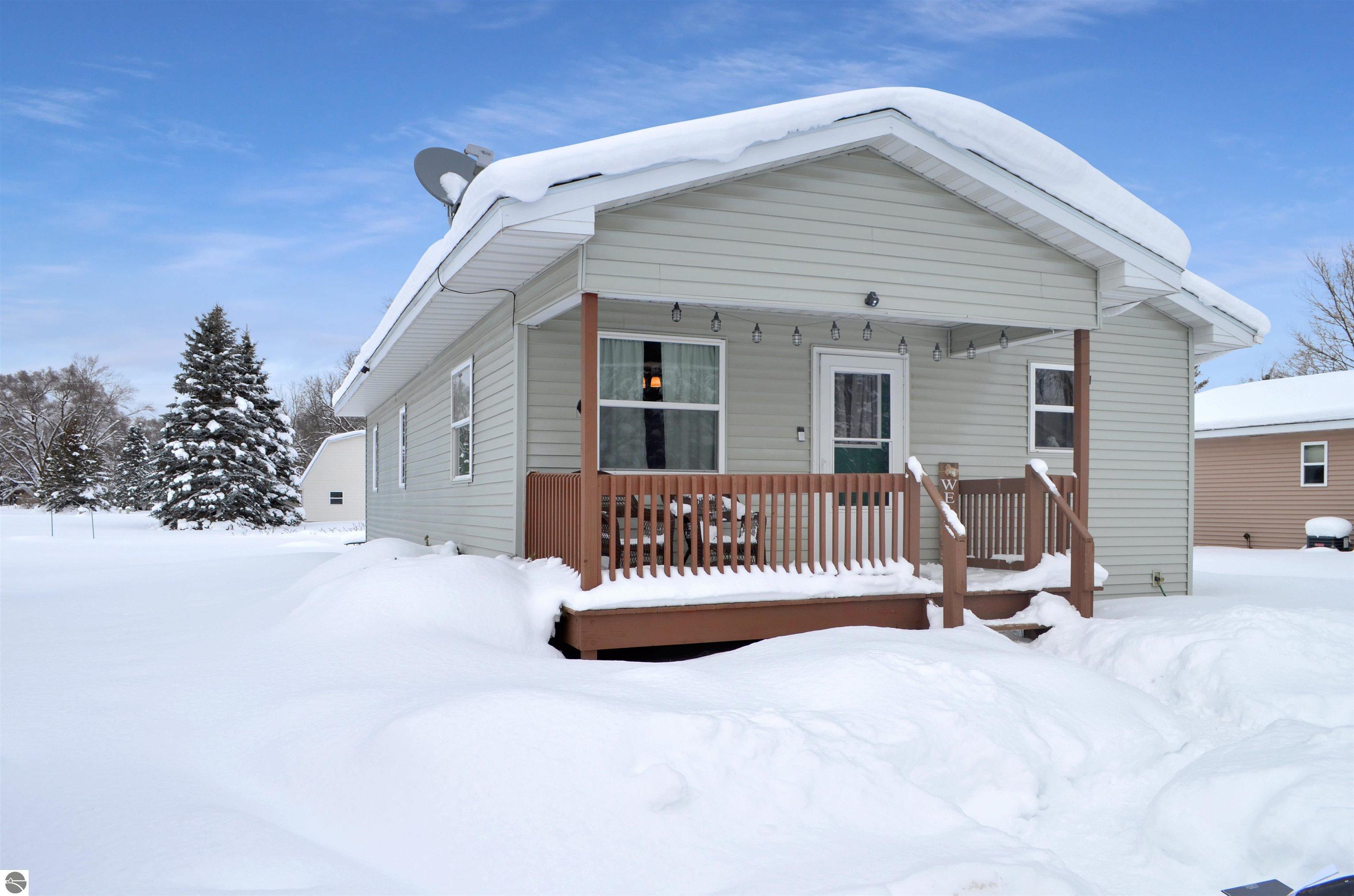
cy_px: 448
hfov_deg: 67.5
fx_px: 1013
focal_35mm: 27
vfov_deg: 47.7
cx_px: 677
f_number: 8
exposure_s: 1/250
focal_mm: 18
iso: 180
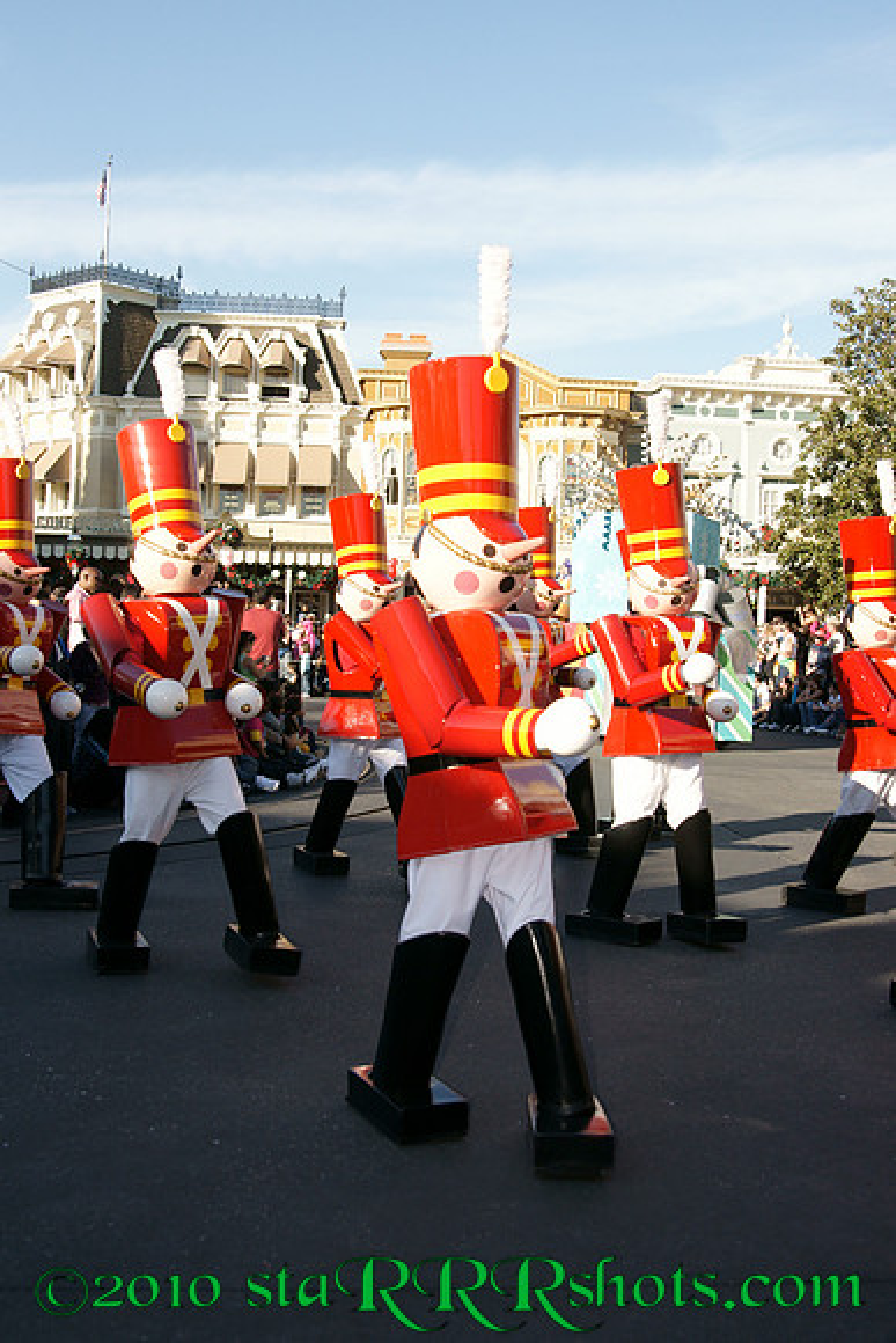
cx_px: 448
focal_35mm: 42
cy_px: 672
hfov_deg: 31.9
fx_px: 1567
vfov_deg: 46.4
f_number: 4
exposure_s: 1/2000
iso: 400
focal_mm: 28
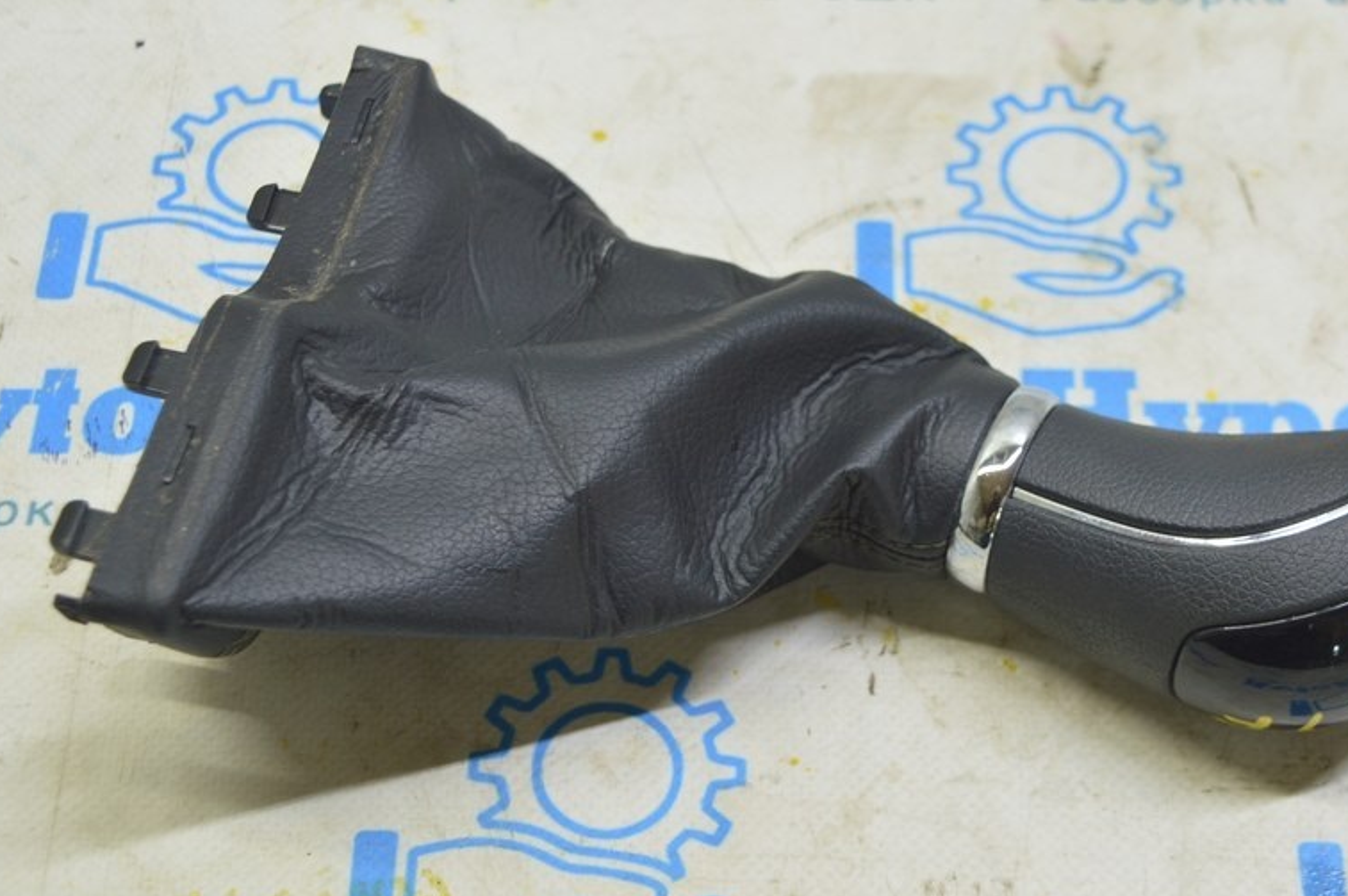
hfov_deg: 31.0
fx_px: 2432
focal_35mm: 65
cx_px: 745
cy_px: 519
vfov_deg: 20.9
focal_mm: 32
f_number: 5.6
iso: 400
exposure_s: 1/20
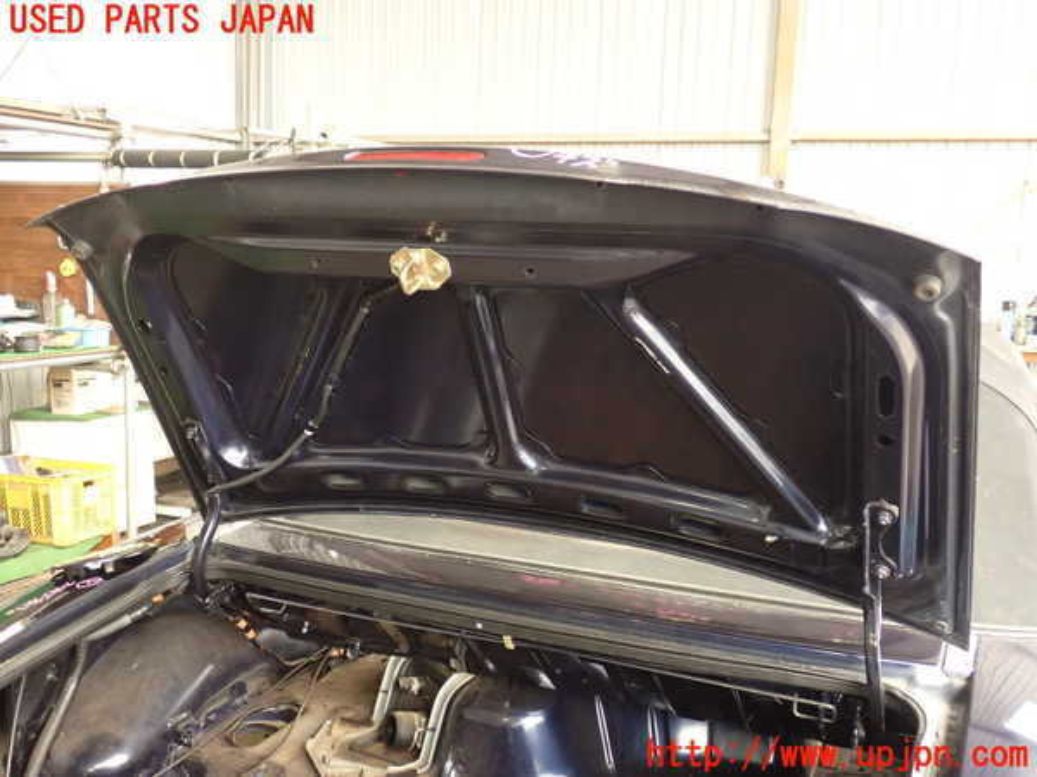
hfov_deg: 51.4
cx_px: 518
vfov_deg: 39.7
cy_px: 388
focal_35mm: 36
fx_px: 1078
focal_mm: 6.37
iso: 400
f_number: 2.5
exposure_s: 1/40
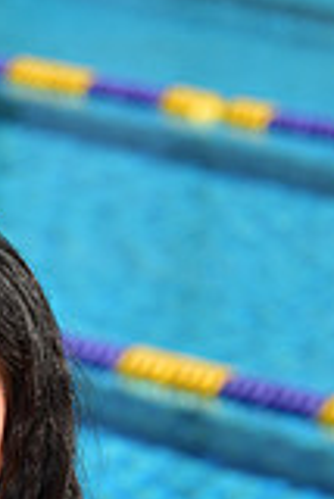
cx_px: -114
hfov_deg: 2.9
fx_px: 6526
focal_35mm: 470
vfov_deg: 4.4
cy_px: 814
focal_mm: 130
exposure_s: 1/250
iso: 64
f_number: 7.1
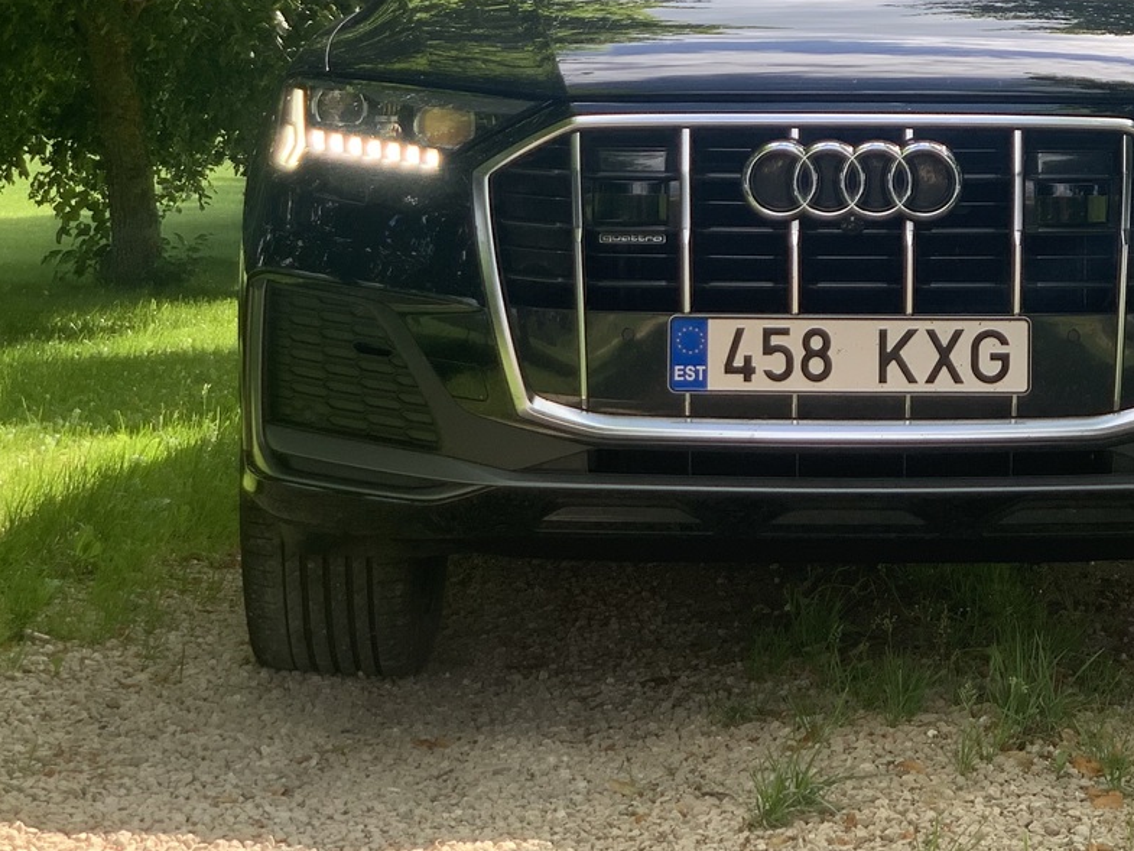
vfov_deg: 13.8
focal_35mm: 106
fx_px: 3473
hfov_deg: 18.4
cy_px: 69
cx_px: 873
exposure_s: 1/480
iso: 16
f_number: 2.4
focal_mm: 6
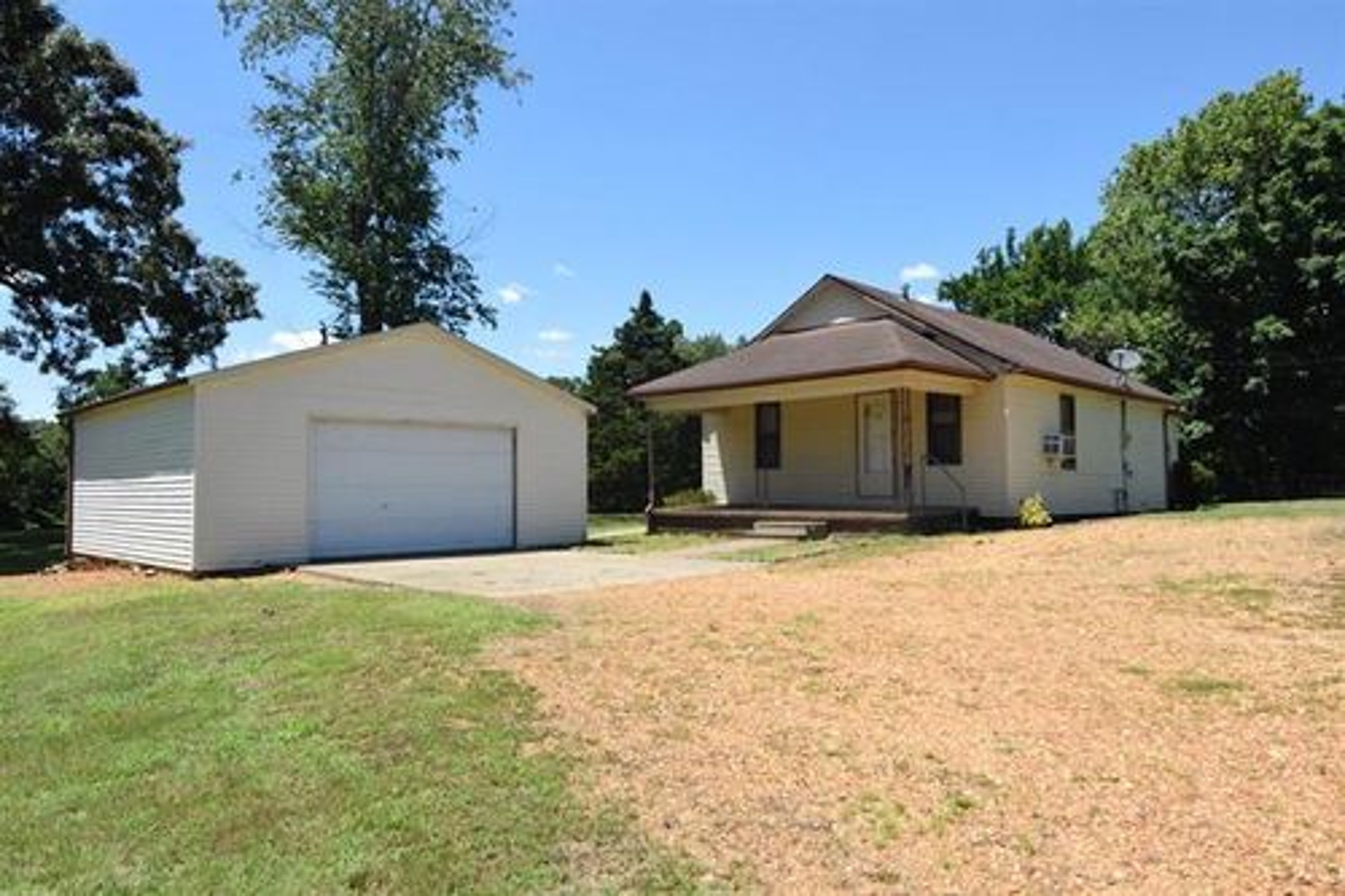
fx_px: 896
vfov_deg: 53.1
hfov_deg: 73.8
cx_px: 672
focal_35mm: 24
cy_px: 448
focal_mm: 16
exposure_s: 1/3200
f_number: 11
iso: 2500
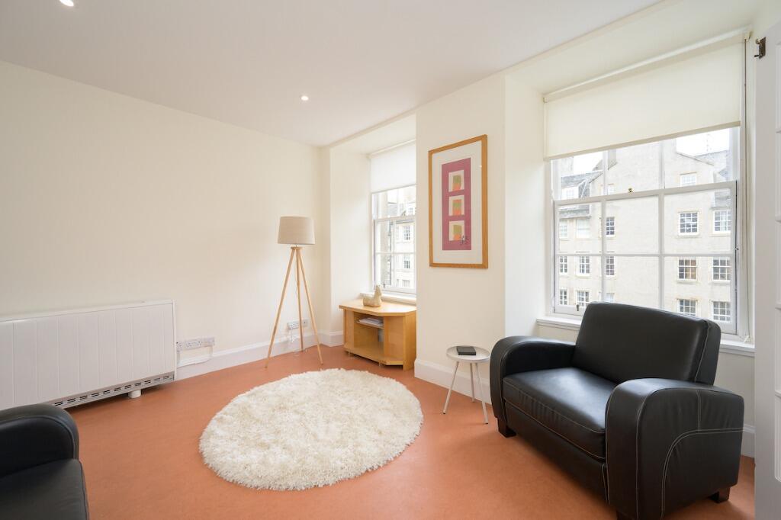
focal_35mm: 14
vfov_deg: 81.2
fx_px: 304
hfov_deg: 104.3
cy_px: 260
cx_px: 390
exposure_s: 1/50
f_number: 8
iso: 400
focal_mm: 14
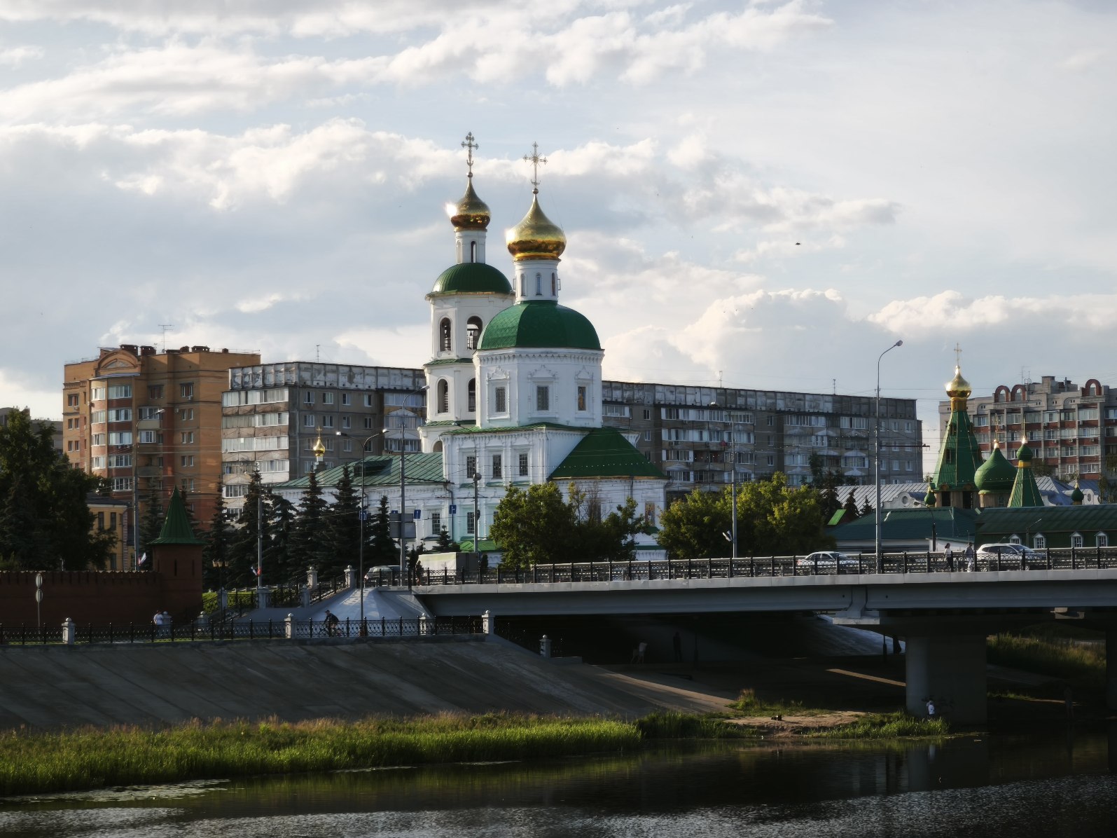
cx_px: 558
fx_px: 3227
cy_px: 419
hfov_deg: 19.6
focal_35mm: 100
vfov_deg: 14.8
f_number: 1.9
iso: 50
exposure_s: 1/488
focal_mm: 7.1
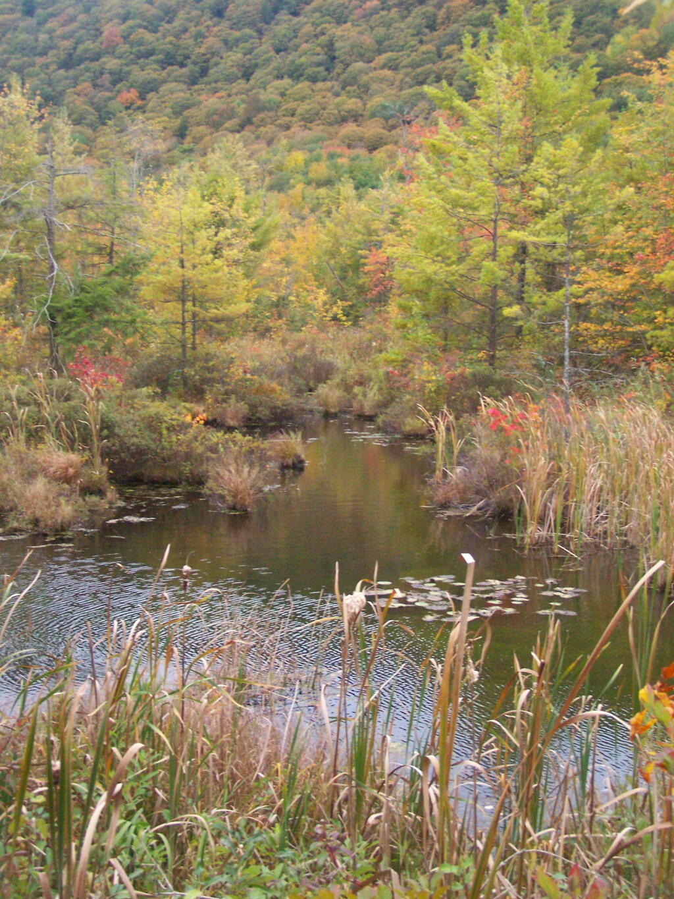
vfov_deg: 39.7
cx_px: 337
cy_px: 450
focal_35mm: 48
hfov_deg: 30.3
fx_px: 1246
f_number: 3
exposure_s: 1/125
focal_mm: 8
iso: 400
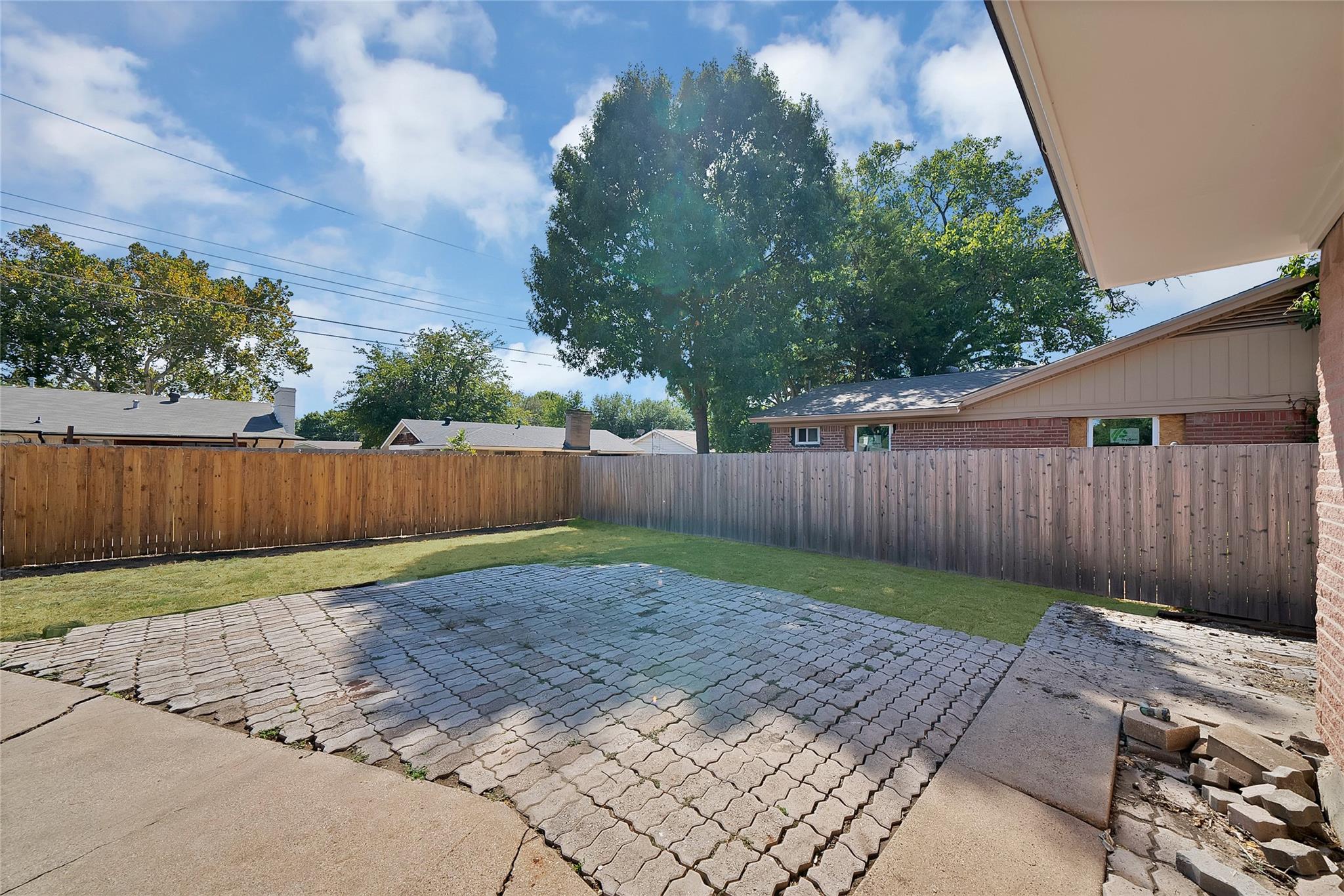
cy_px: 448
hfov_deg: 108.3
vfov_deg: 85.4
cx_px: 672
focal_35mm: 13
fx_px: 485
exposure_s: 1/320
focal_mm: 13
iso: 640
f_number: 9
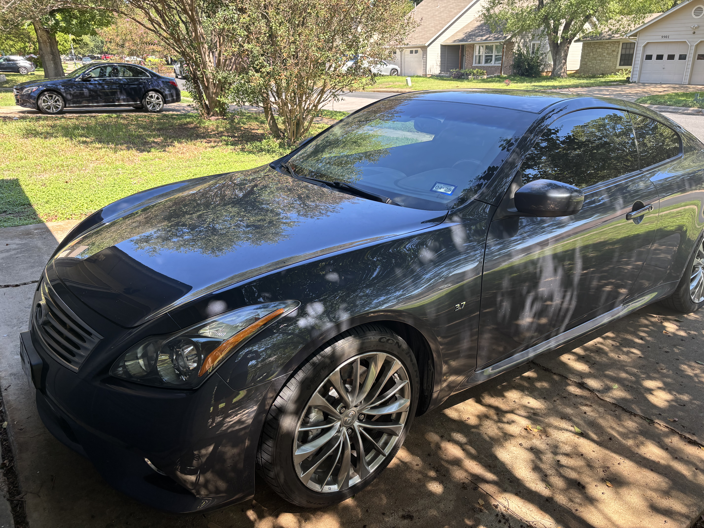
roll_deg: +1.5
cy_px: 264
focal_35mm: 26
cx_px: 352
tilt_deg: -20.8
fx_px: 529
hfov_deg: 67.3
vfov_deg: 53.1
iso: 40
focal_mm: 5.96
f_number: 1.6
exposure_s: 1/247
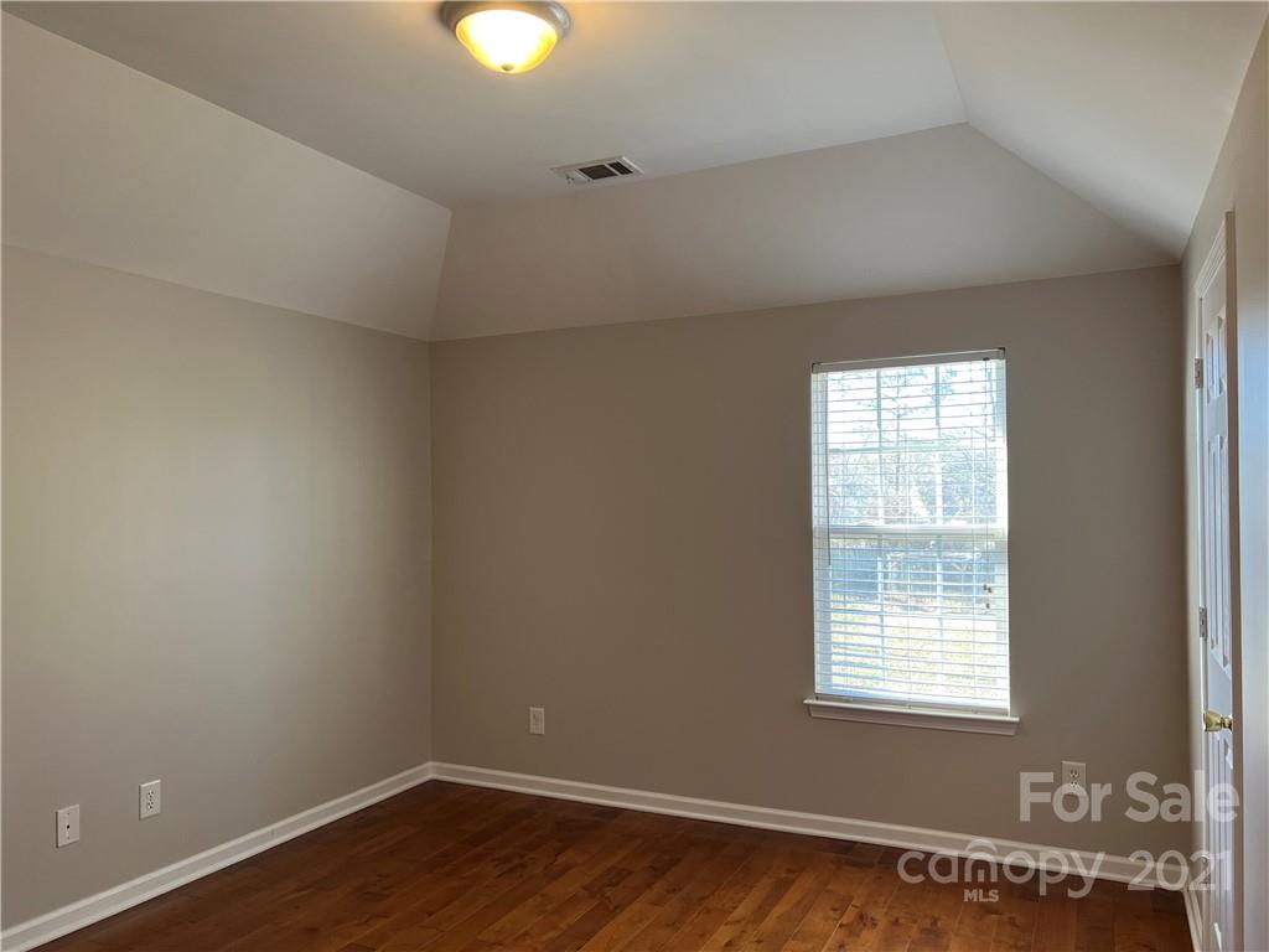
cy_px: 476
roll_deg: +0.7
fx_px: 953
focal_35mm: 26
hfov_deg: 67.3
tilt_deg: -0.2
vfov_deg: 53.1
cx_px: 634
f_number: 1.5
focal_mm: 5.7
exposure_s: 1/60
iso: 80
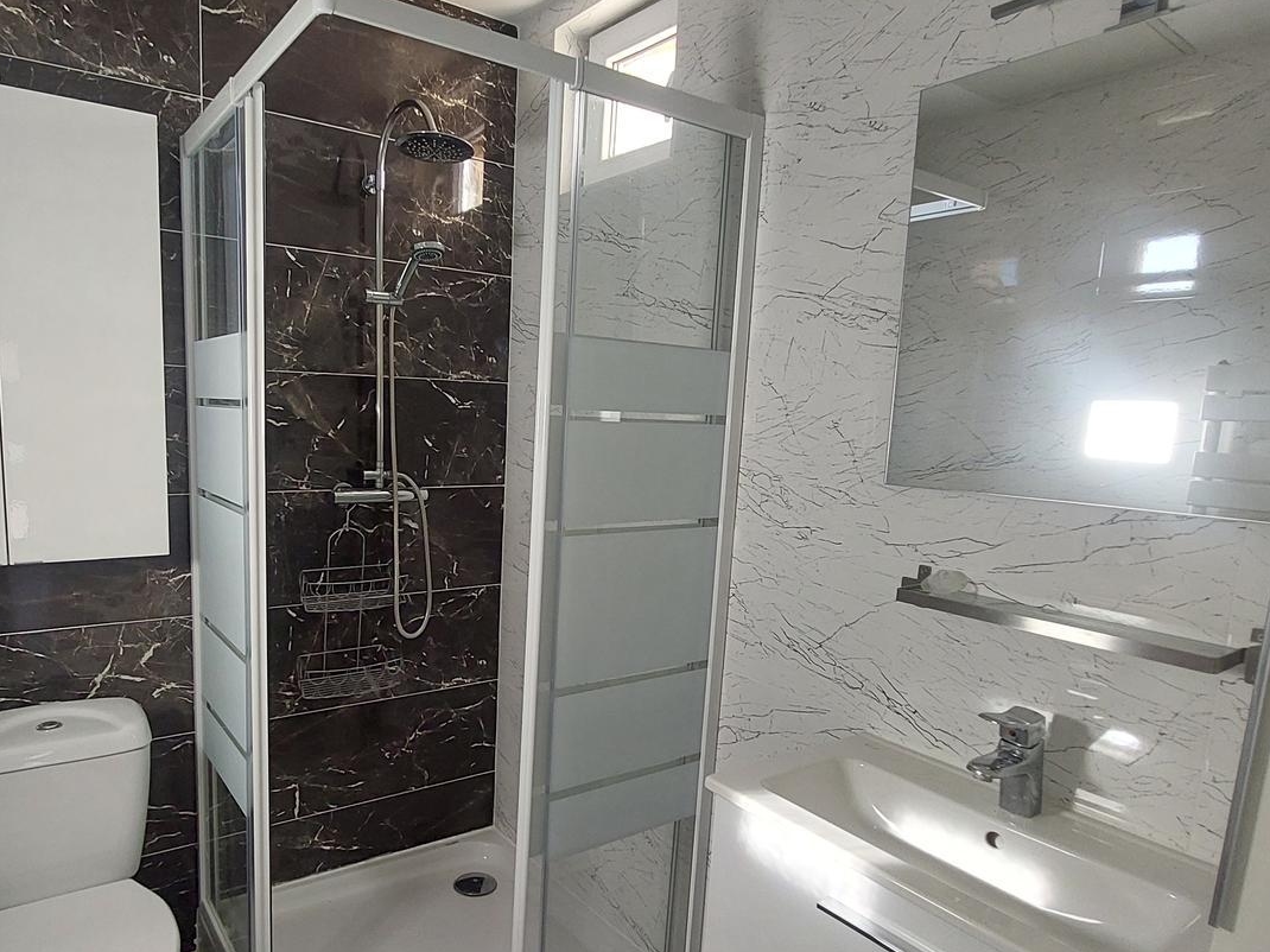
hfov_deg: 77.9
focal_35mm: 21
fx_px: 770
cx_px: 493
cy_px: 537
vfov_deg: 63.2
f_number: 2.2
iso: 80
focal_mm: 1.74
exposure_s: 1/50
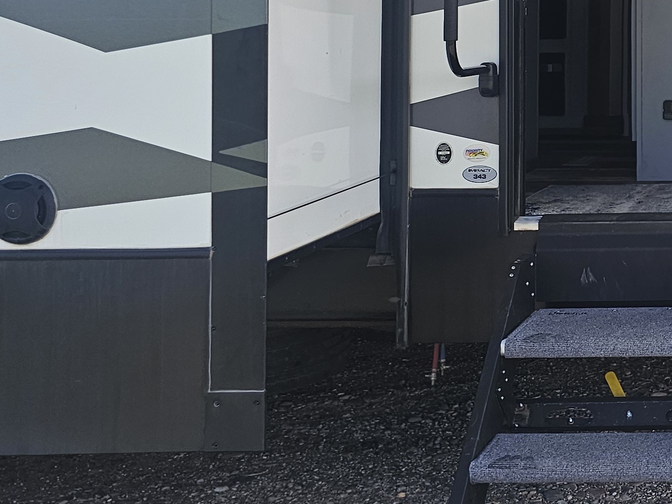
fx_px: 1320
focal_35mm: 68
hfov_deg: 24.7
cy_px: -31
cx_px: 885
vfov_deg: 20.7
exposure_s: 1/359
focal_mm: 6.3
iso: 32
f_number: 1.7
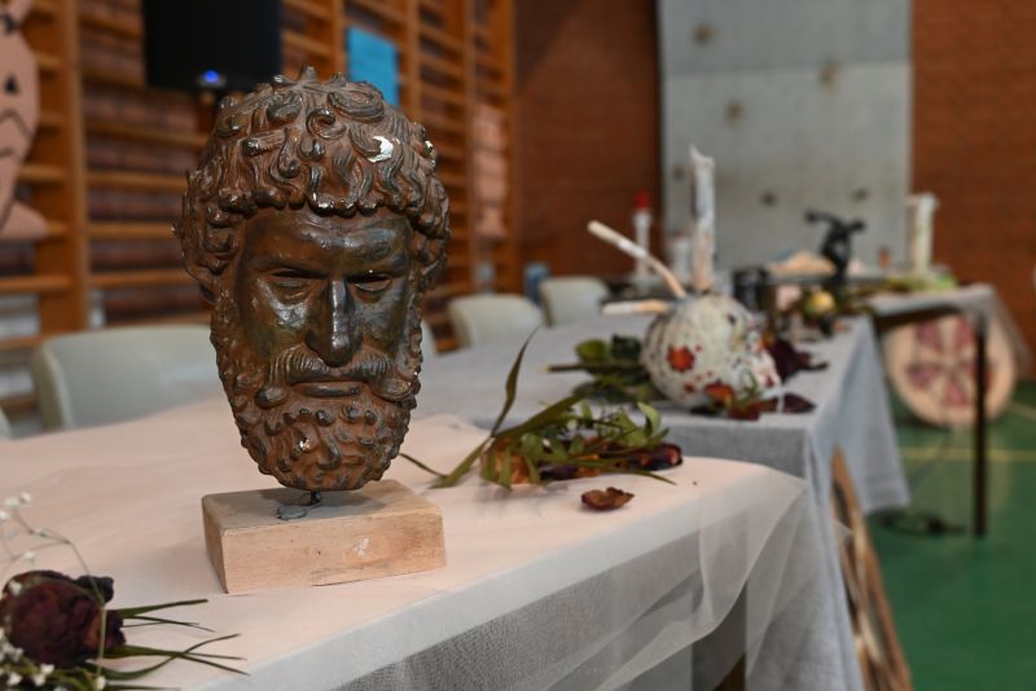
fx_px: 1180
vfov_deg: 32.7
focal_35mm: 41
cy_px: 346
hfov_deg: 47.4
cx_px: 518
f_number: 6.3
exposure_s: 1/160
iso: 1600
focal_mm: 41
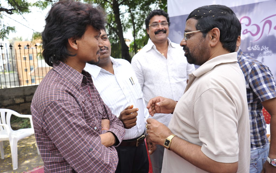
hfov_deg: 58.1
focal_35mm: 33
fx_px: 248
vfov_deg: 38.3
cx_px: 139
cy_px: 80
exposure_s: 1/160
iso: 250
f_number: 5
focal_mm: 32
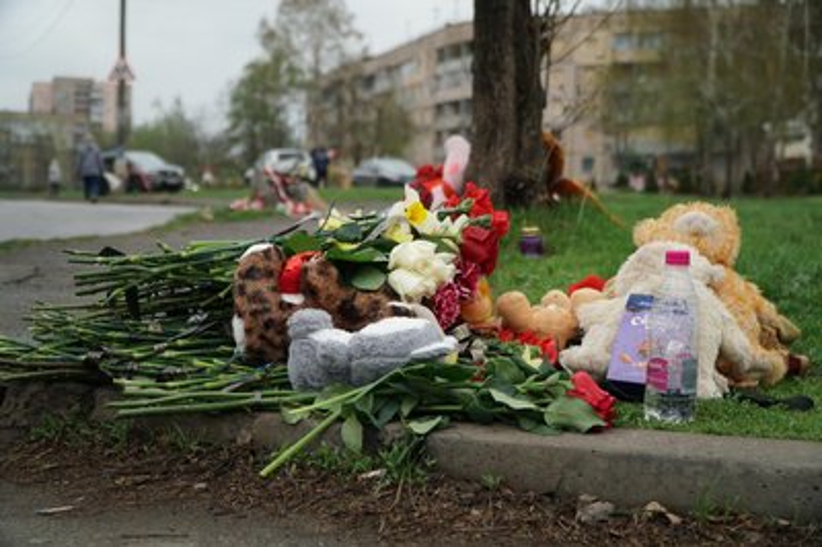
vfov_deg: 24.4
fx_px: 1266
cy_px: 274
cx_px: 411
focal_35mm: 56
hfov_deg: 36.0
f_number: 4
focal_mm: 37
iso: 500
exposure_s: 1/640
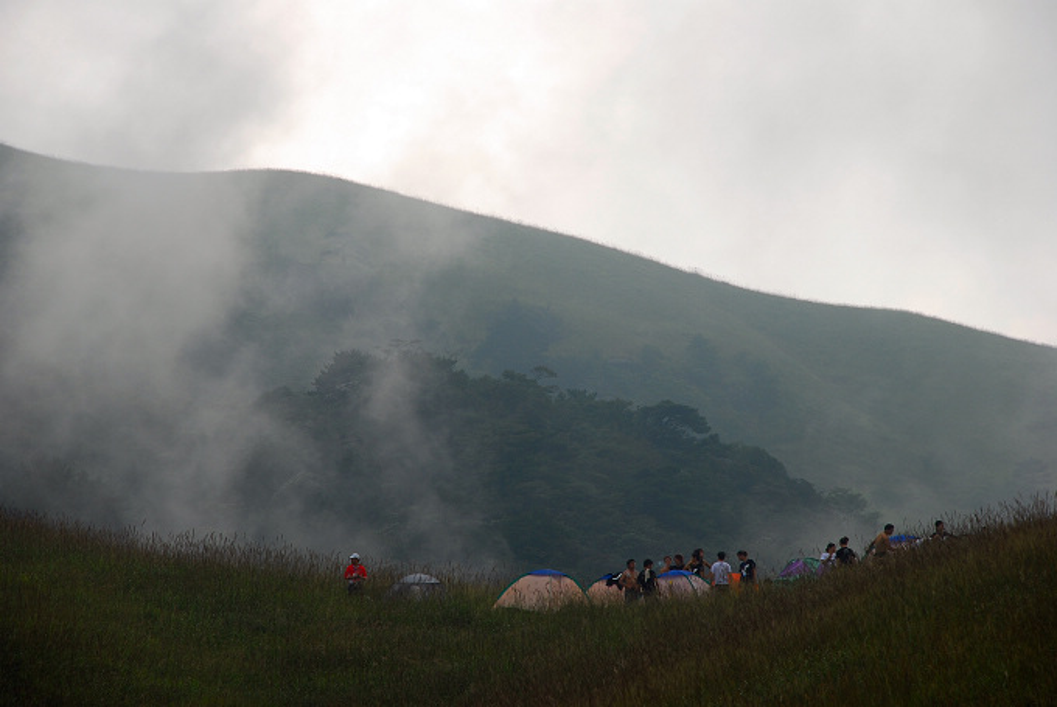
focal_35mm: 188
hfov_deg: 11.0
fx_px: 5511
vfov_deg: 7.3
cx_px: 528
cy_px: 354
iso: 100
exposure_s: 1/350
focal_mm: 125
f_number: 8
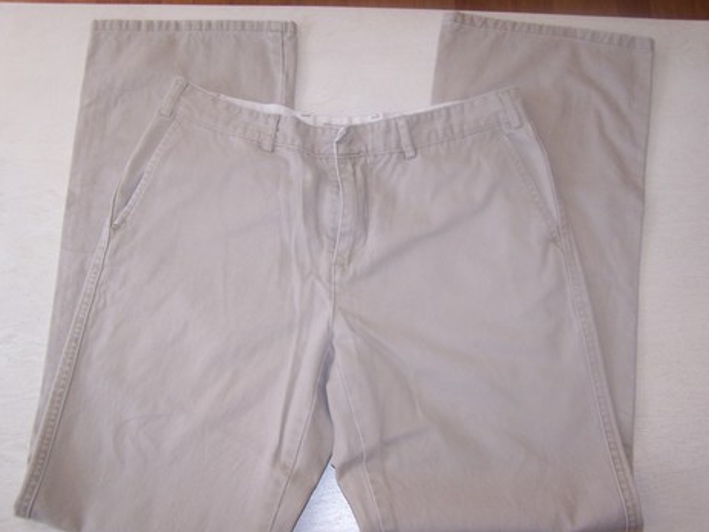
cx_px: 362
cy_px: 268
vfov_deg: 36.8
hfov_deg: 47.9
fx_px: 799
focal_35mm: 39
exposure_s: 1/60
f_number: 2.8
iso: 140
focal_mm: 6.3
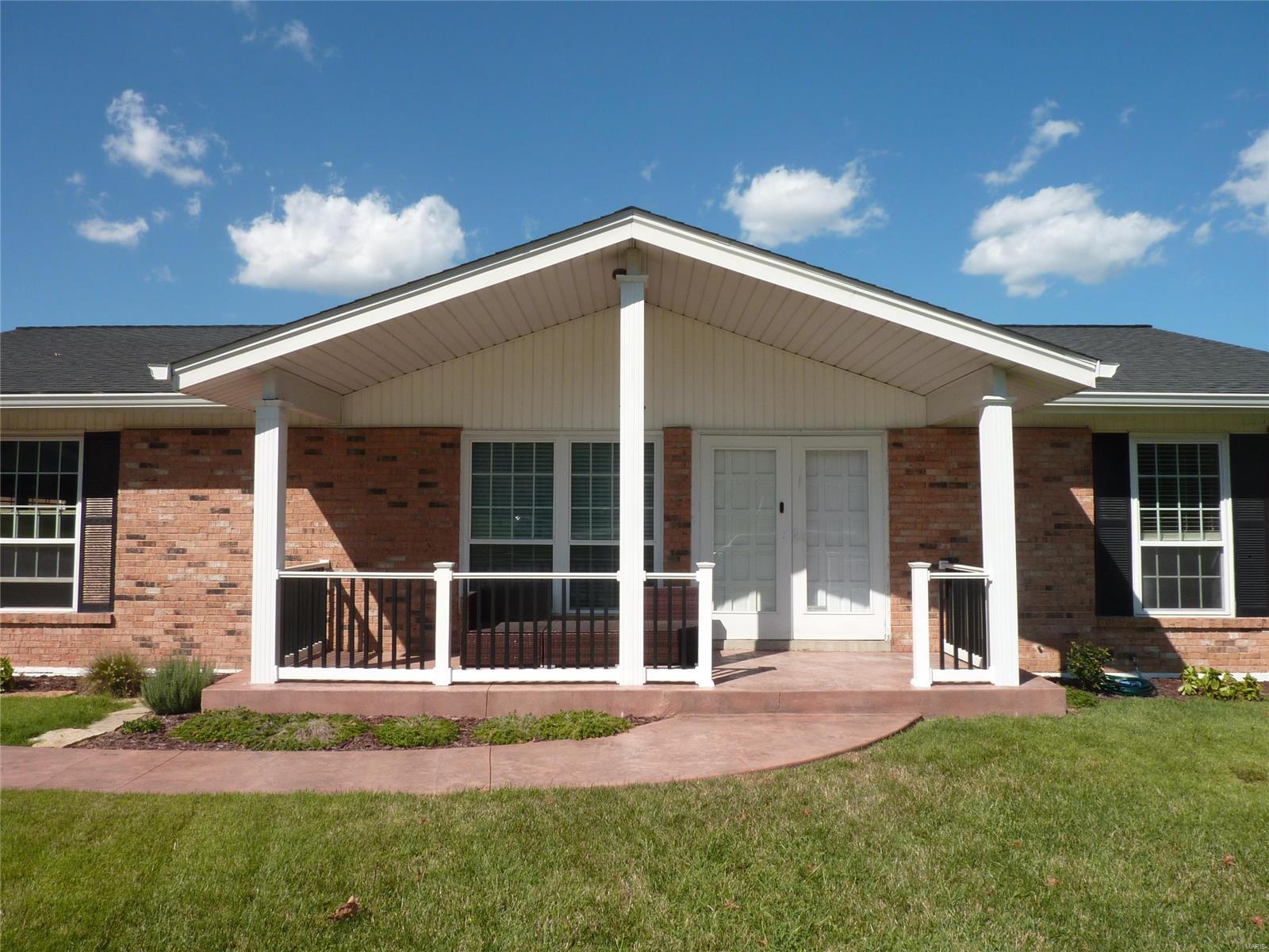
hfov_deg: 69.4
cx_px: 634
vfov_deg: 54.9
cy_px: 476
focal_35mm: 25
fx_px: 916
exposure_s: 1/500
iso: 100
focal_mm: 4.1
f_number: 5.6
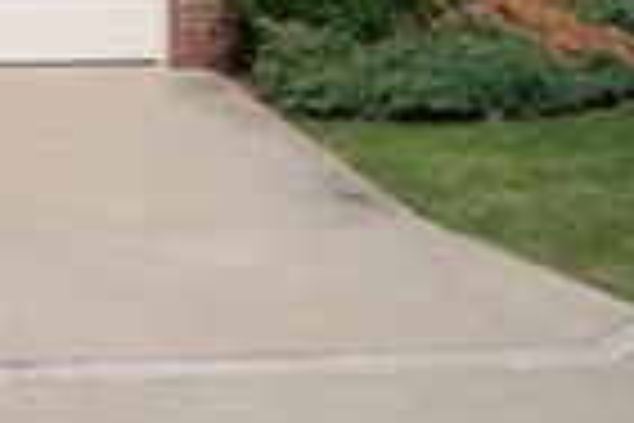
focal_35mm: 96
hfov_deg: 20.1
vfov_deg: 13.3
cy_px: -241
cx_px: -99
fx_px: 1691
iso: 100
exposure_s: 1/1600
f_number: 3.5
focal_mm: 18
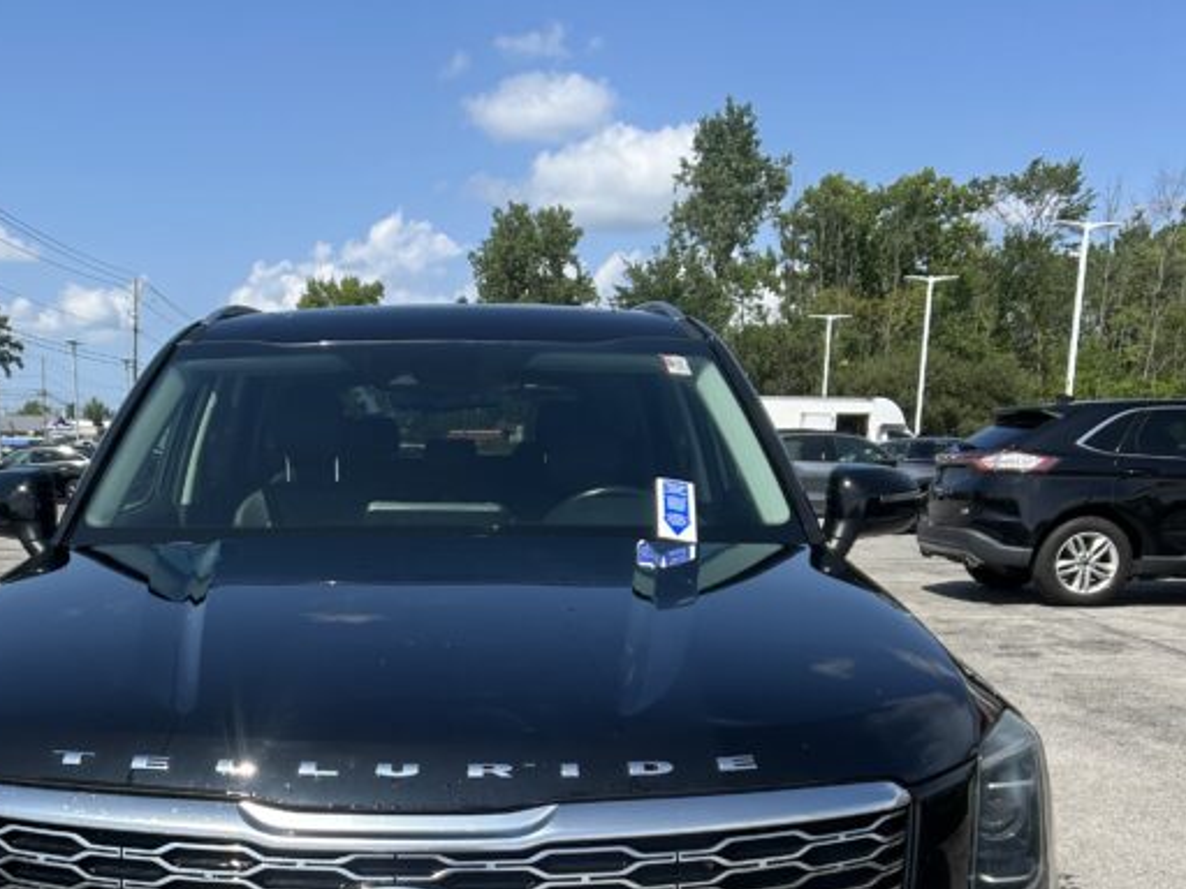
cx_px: 410
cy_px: 759
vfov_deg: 27.3
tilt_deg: -13.9
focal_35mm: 52
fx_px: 1782
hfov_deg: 36.5
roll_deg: -0.8
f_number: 1.5
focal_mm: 5.7
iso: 50
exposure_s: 1/3356
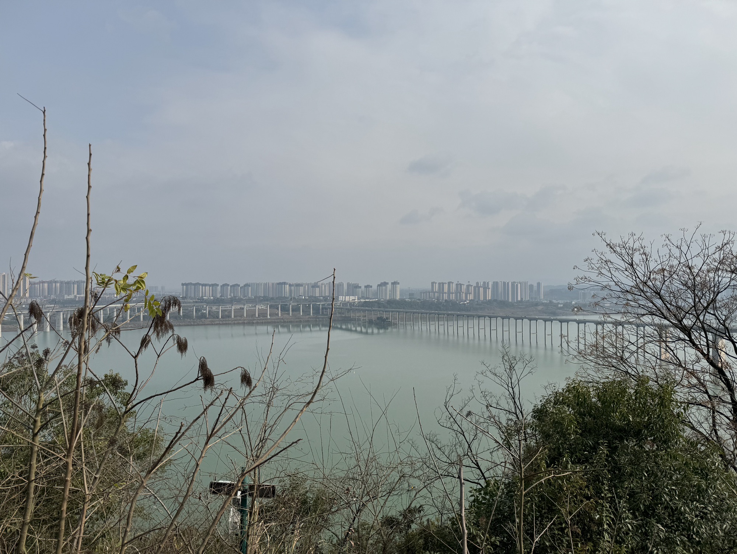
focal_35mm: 24
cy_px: 277
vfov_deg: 56.9
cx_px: 368
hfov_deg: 71.6
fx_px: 511
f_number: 1.78
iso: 80
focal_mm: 6.86
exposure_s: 1/9009
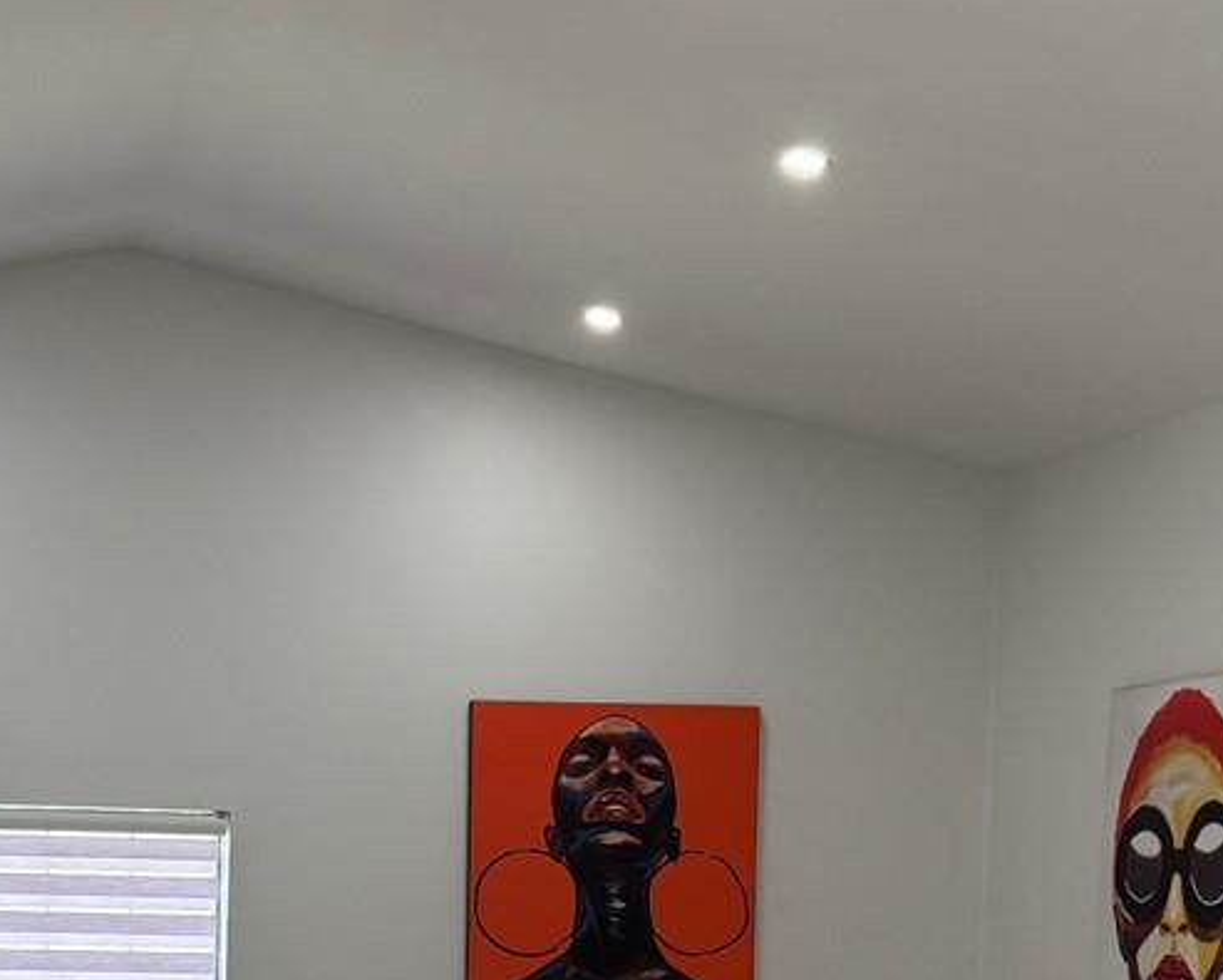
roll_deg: -1.7
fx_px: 2753
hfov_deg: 24.7
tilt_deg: -2.0
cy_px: 1005
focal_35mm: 76
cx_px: 248
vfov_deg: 19.5
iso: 200
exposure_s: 1/120
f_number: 1.78
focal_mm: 6.76
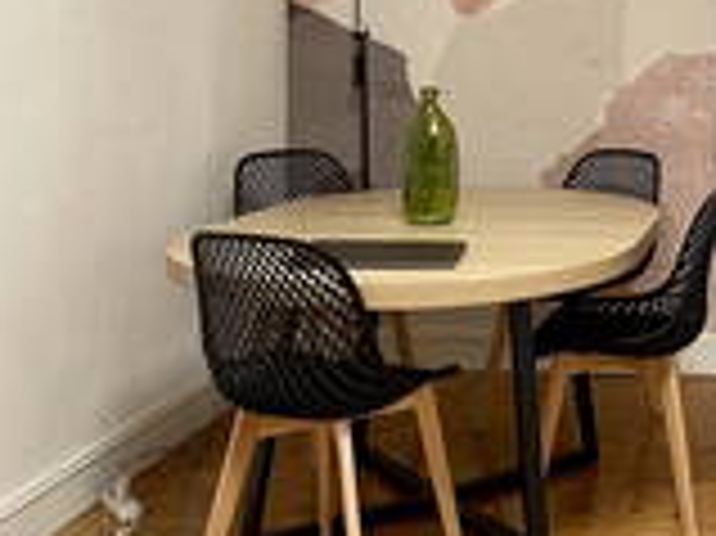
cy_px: 113
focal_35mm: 59
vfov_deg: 24.4
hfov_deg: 29.9
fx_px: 1219
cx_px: 761
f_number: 1.6
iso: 125
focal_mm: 4.2
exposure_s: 1/49
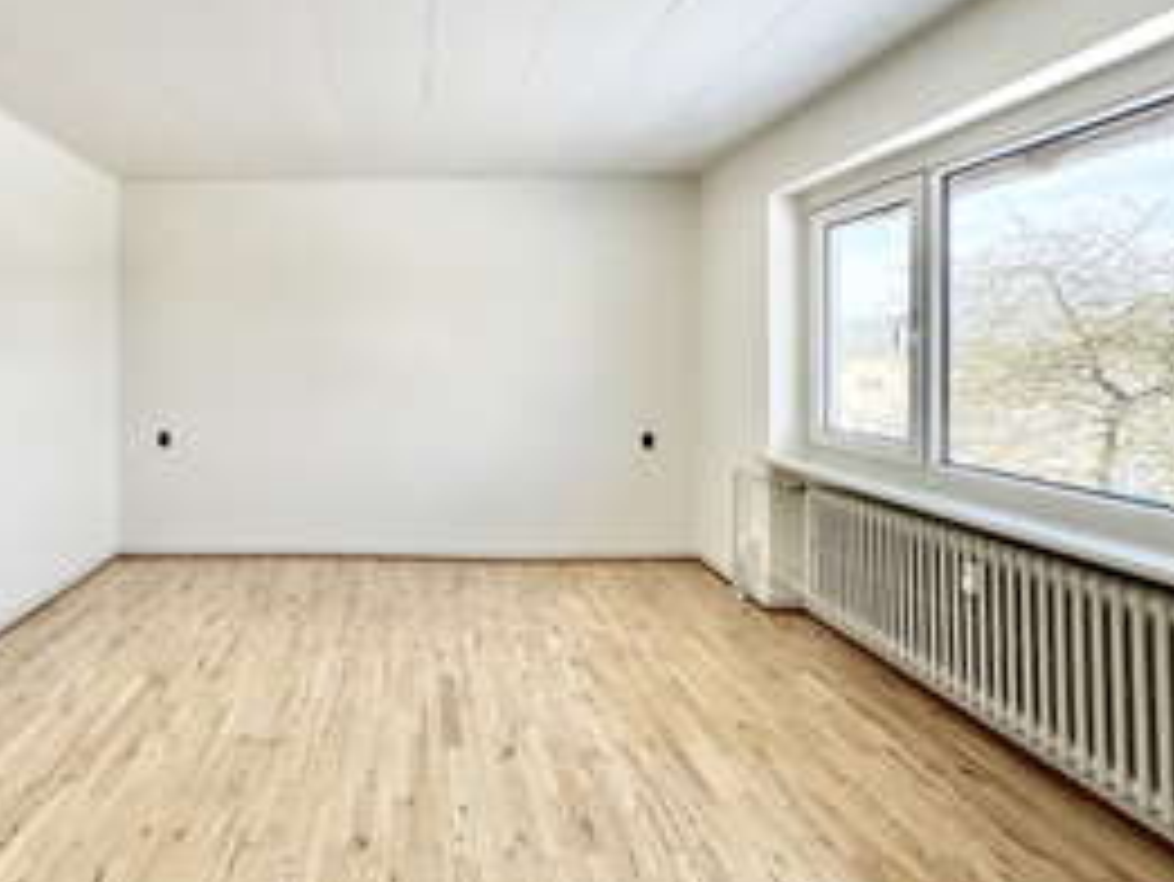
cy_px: 356
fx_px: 679
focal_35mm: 20
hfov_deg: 79.0
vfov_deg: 65.4
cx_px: 389
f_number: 2.2
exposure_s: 1/143
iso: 40
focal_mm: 2.22
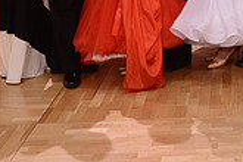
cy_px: -119
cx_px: 281
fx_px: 688
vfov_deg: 12.4
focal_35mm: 102
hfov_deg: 19.0
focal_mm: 29
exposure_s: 1/250
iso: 1600
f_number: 4
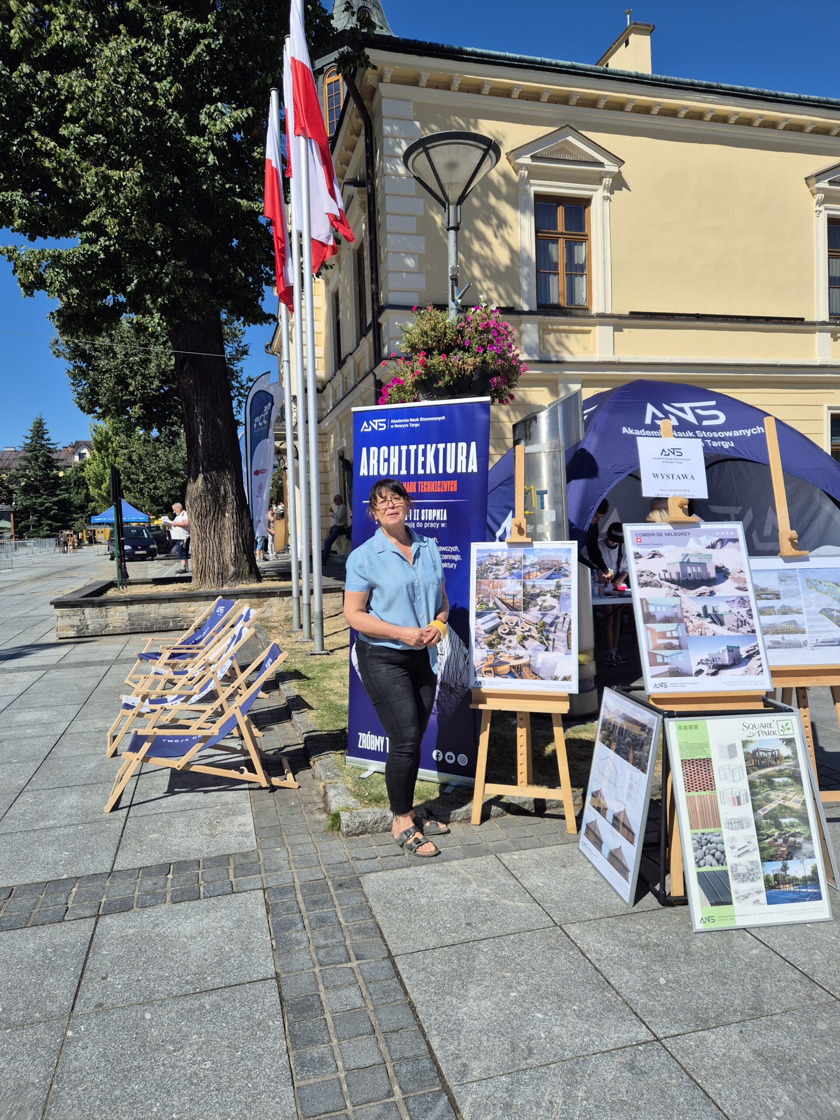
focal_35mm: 23
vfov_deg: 73.9
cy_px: 560
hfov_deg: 58.9
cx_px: 420
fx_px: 744
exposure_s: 1/2504
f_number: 1.8
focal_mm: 5.4
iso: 25
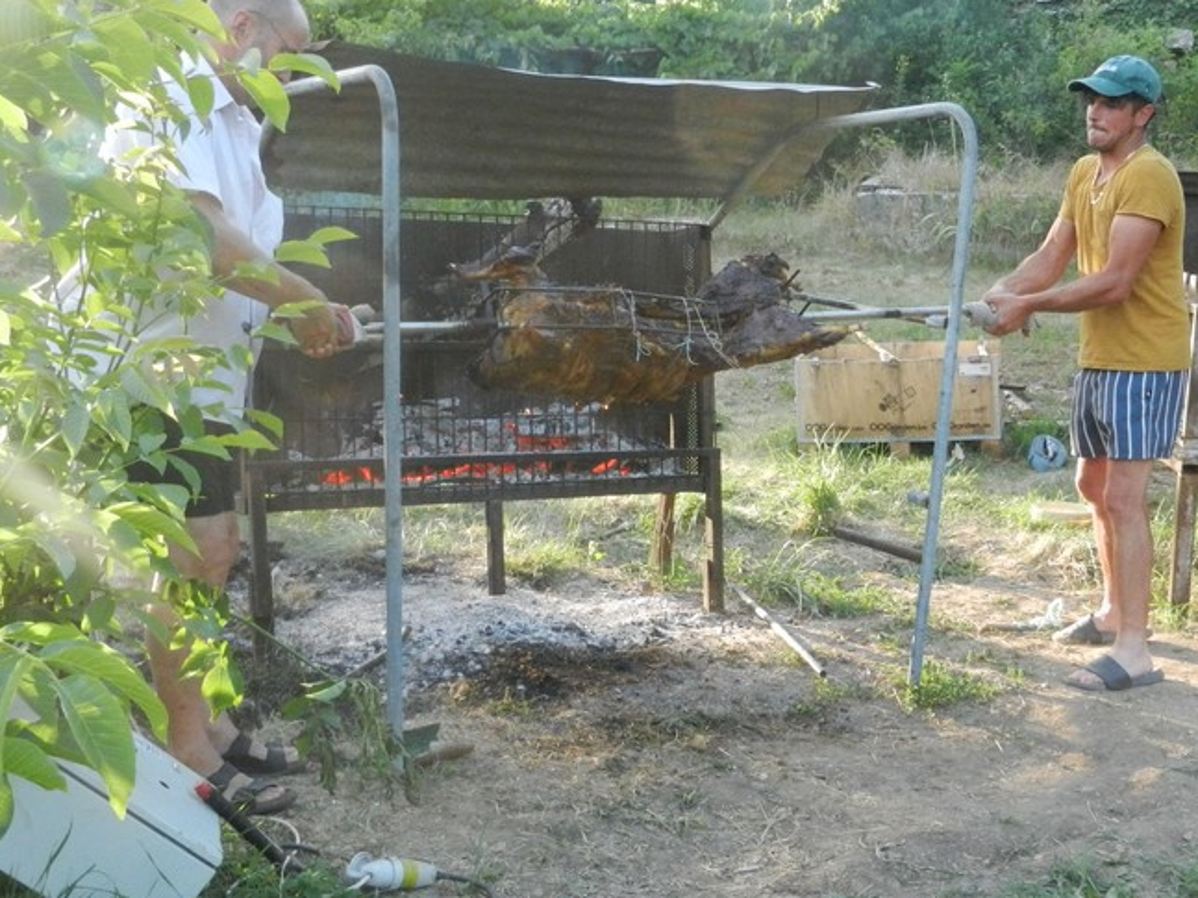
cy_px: 474
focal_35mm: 47
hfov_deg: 40.2
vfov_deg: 30.9
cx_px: 728
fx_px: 1626
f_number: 4
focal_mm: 6.9
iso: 800
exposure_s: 1/400
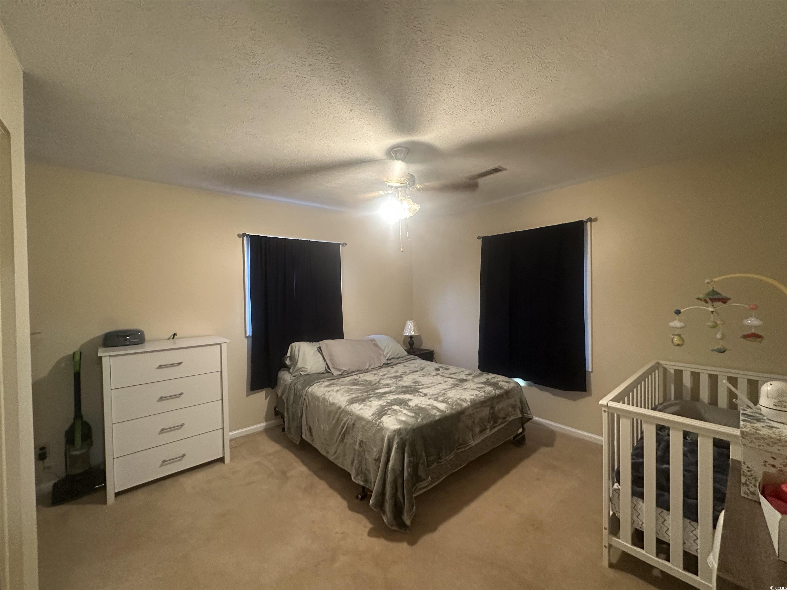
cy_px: 295
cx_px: 394
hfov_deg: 102.1
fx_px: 318
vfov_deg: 85.7
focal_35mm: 14
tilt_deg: -1.0
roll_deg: +0.5
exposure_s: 1/60
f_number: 2.2
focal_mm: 2.22
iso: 640
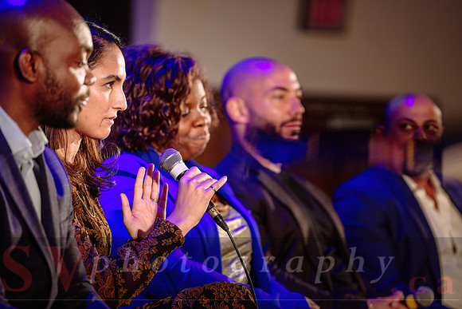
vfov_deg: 6.9
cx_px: 231
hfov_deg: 10.3
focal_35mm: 200
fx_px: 2567
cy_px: 154
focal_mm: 200
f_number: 2.8
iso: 1250
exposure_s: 1/200
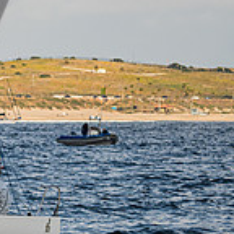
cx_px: -198
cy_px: 9
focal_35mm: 506
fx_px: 3870
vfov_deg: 3.5
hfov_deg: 3.4
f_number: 5.6
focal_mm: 145
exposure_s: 1/1600
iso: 400
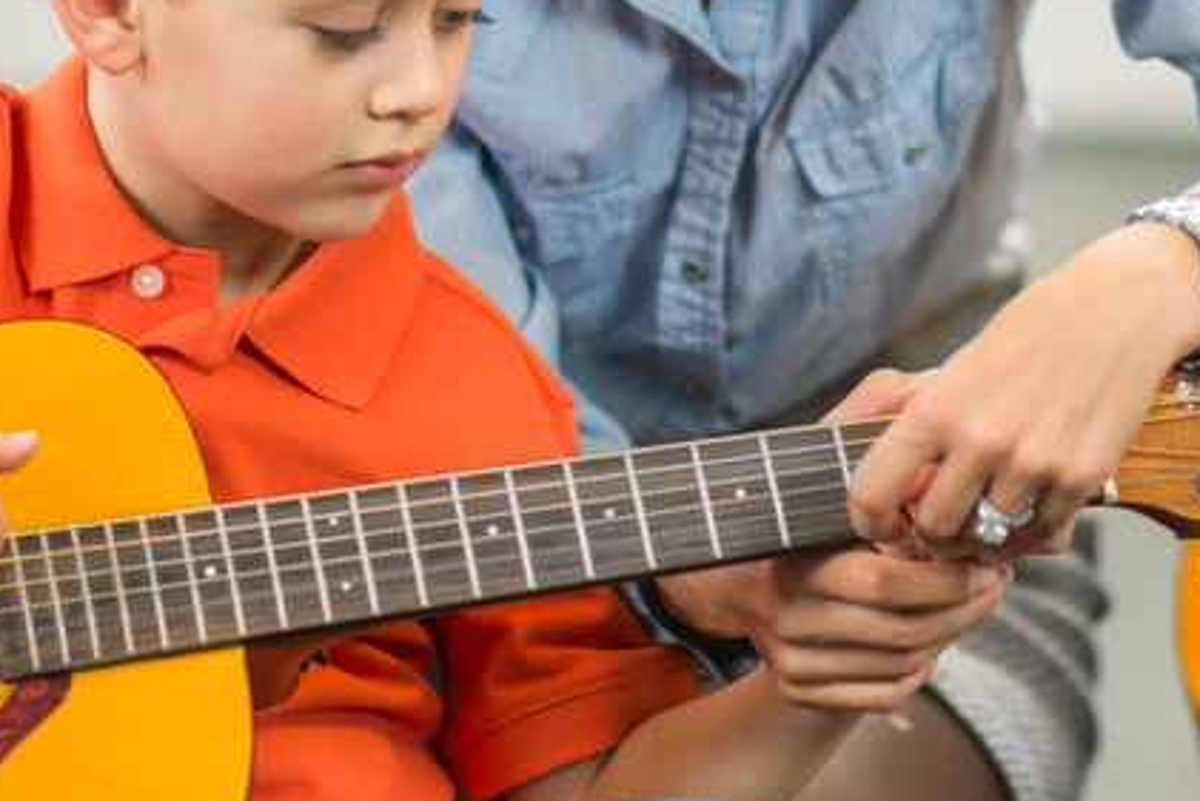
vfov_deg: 5.4
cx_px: 673
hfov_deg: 8.1
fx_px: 8436
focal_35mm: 253
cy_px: -120
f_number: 1.8
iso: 100
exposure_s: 1/200
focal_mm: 85
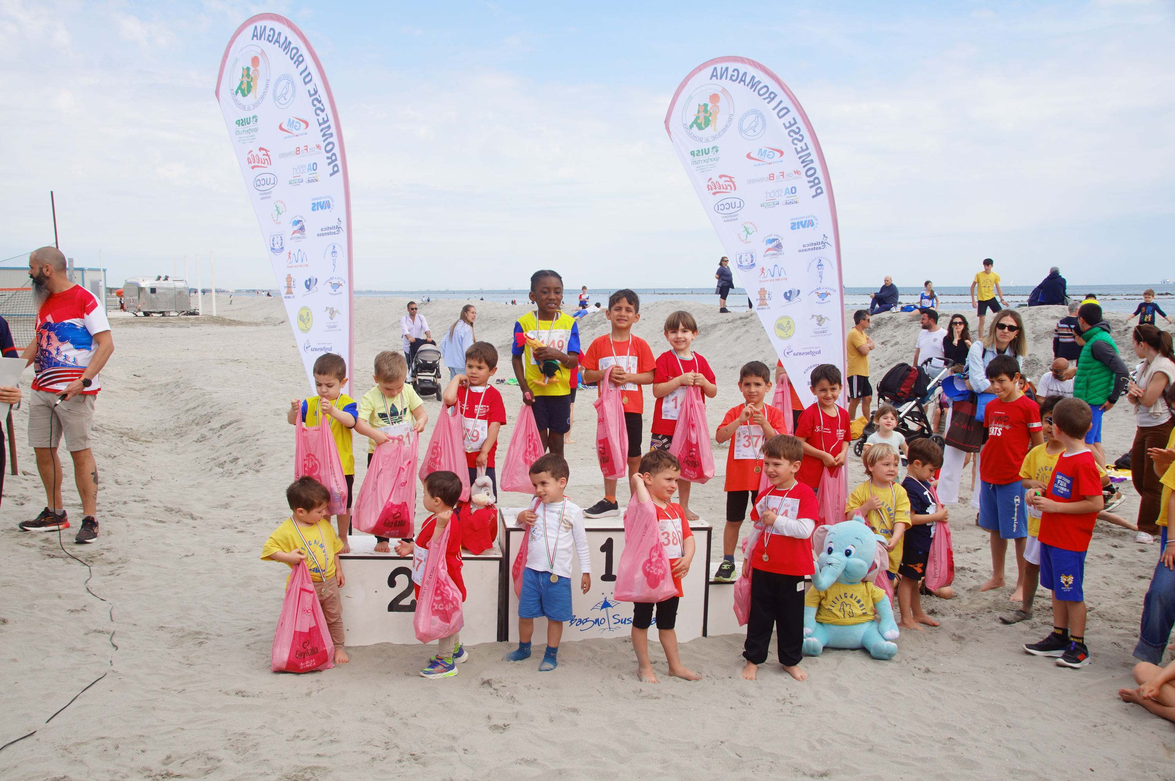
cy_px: 390
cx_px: 588
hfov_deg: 57.3
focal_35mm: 33
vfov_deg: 39.9
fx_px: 1076
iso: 100
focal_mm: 22
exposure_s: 1/125
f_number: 9
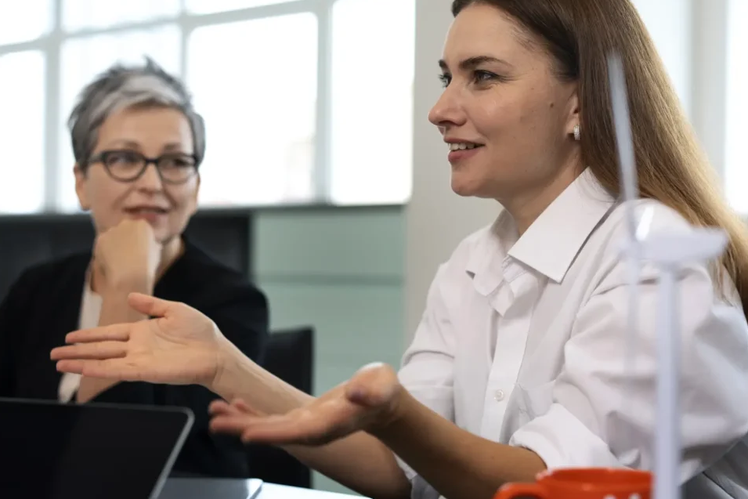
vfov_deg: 23.0
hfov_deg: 33.9
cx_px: 378
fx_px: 1226
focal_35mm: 59
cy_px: 235
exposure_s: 1/200
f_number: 2.8
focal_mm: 55
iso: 400
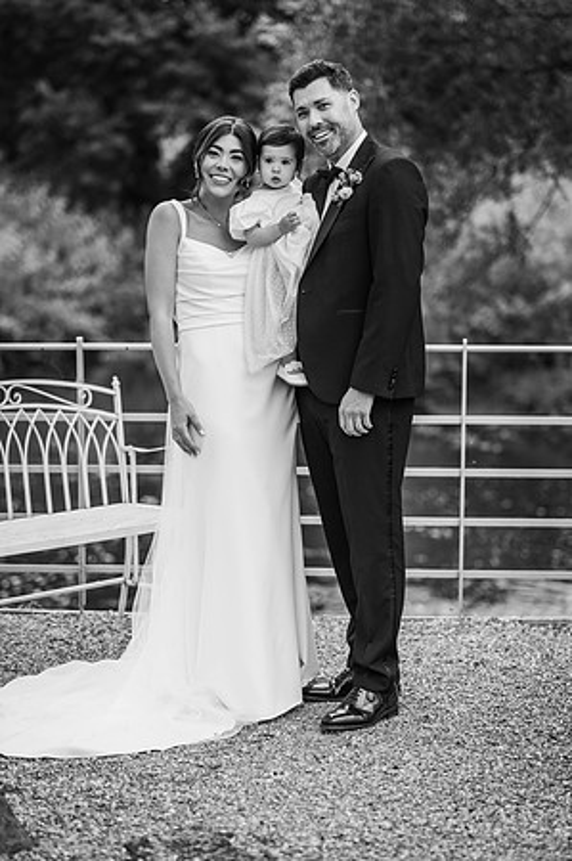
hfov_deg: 16.0
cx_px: 286
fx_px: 2030
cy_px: 430
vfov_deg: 23.9
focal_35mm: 85
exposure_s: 1/1250
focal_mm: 85
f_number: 2.2
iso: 100
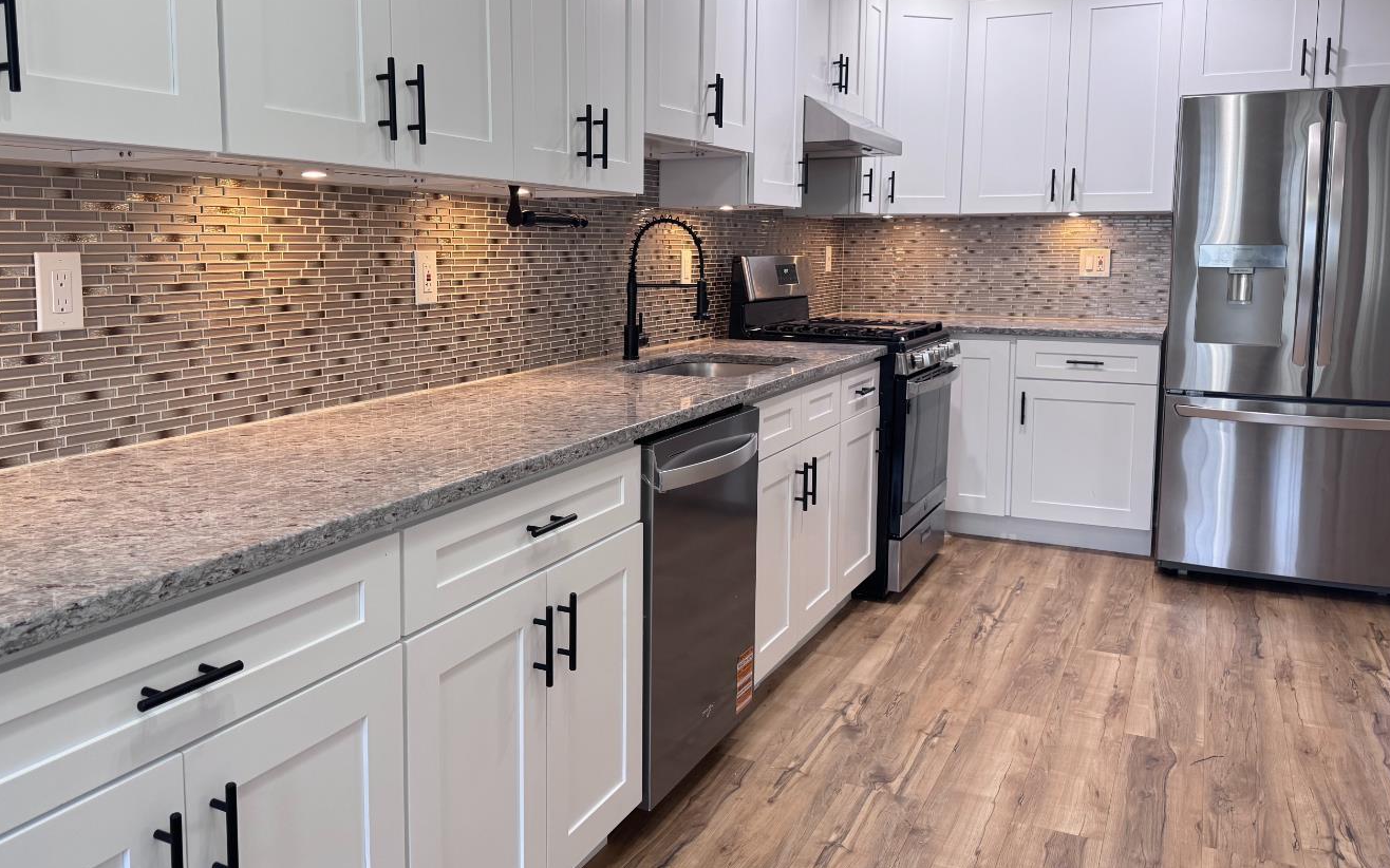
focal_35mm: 29
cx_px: 620
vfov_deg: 43.0
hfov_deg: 64.5
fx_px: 1098
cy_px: 367
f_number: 1.78
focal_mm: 6.76
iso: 200
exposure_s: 1/120
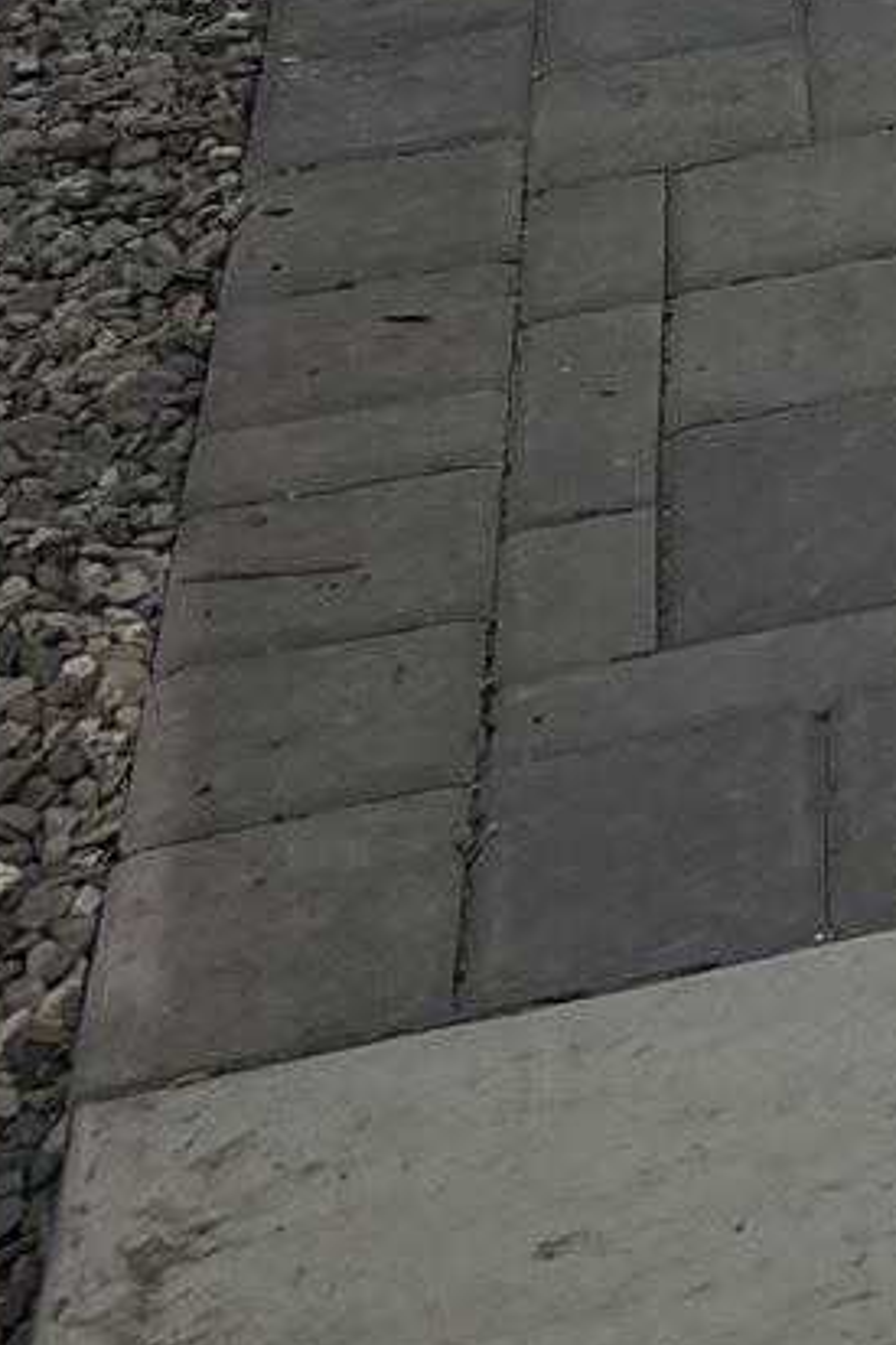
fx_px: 5642
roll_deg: +1.7
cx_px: 2769
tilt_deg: -16.7
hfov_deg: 7.8
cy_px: -879
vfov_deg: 12.7
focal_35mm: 151
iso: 50
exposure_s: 1/5618
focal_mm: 5.96
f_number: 1.6
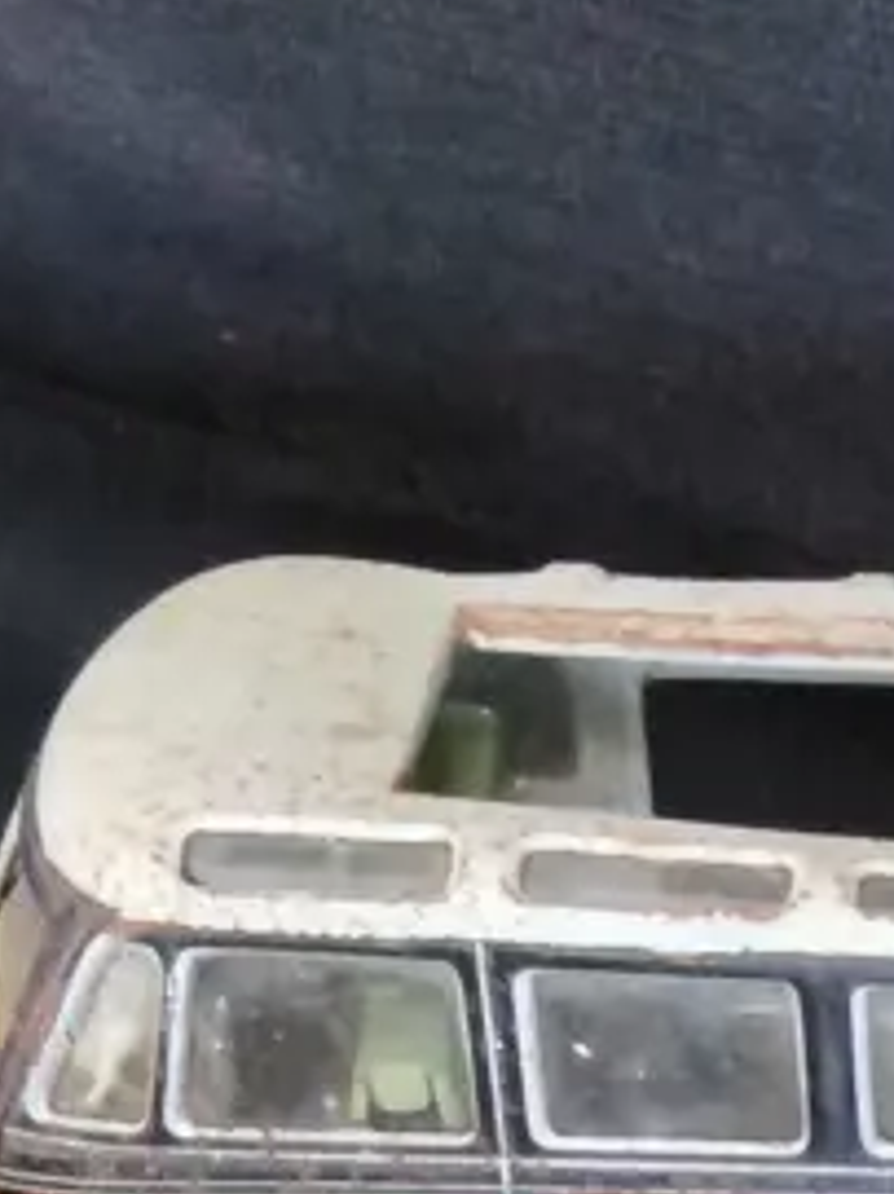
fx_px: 3515
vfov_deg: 16.0
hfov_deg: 13.6
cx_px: 1378
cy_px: 2212
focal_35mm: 102
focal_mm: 2.87
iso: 500
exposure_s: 1/24
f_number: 2
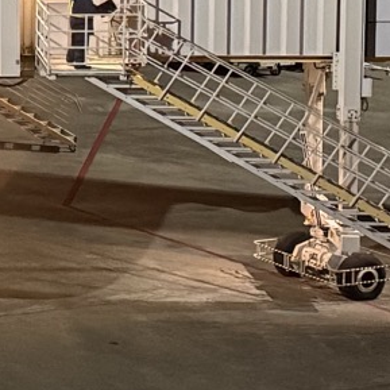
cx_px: -727
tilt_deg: -6.8
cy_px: -40
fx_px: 1874
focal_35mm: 147
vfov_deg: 11.7
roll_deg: +0.0
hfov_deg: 9.6
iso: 1000
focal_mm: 6.76
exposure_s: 1/35
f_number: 1.78
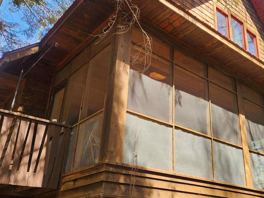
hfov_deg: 48.1
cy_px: 94
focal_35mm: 38
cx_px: 179
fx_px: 290
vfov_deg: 37.7
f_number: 1.8
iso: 20
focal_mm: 5.4
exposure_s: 1/223
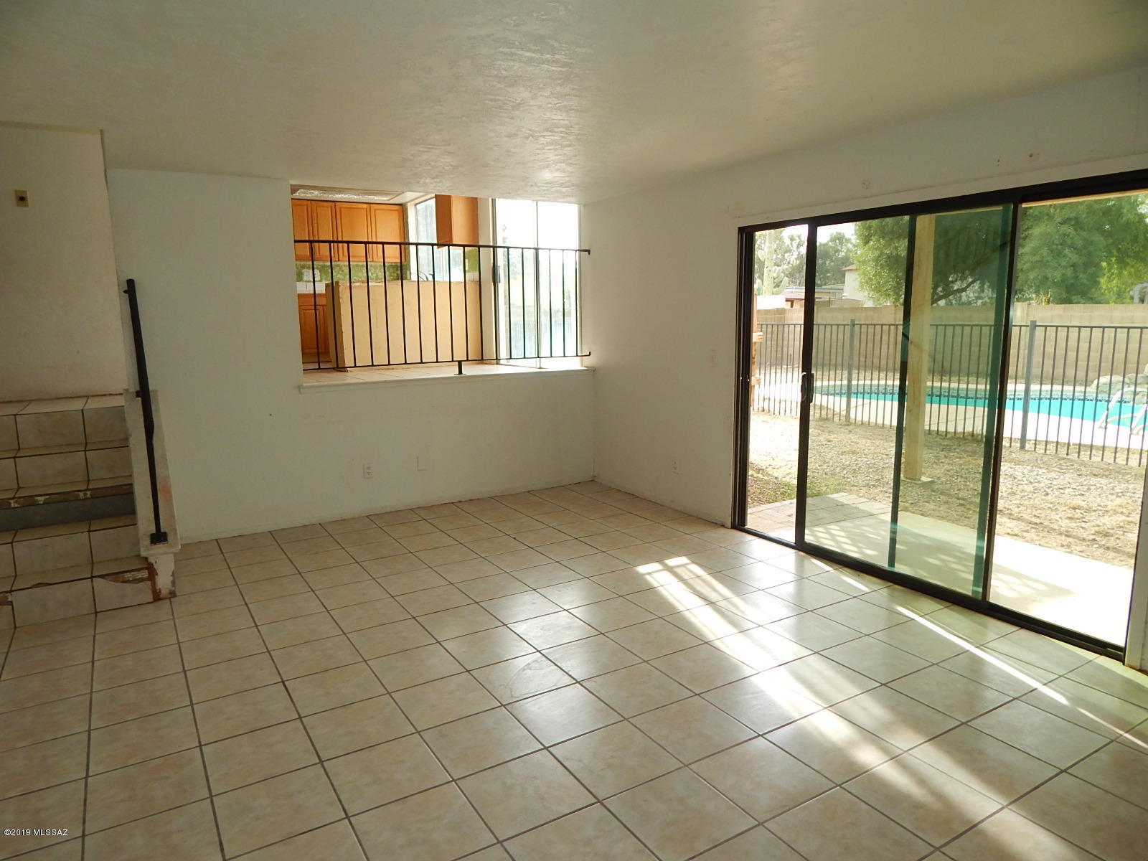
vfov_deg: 61.1
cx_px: 574
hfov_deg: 76.4
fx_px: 730
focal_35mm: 22
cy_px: 430
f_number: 3
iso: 125
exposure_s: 1/200
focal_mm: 4
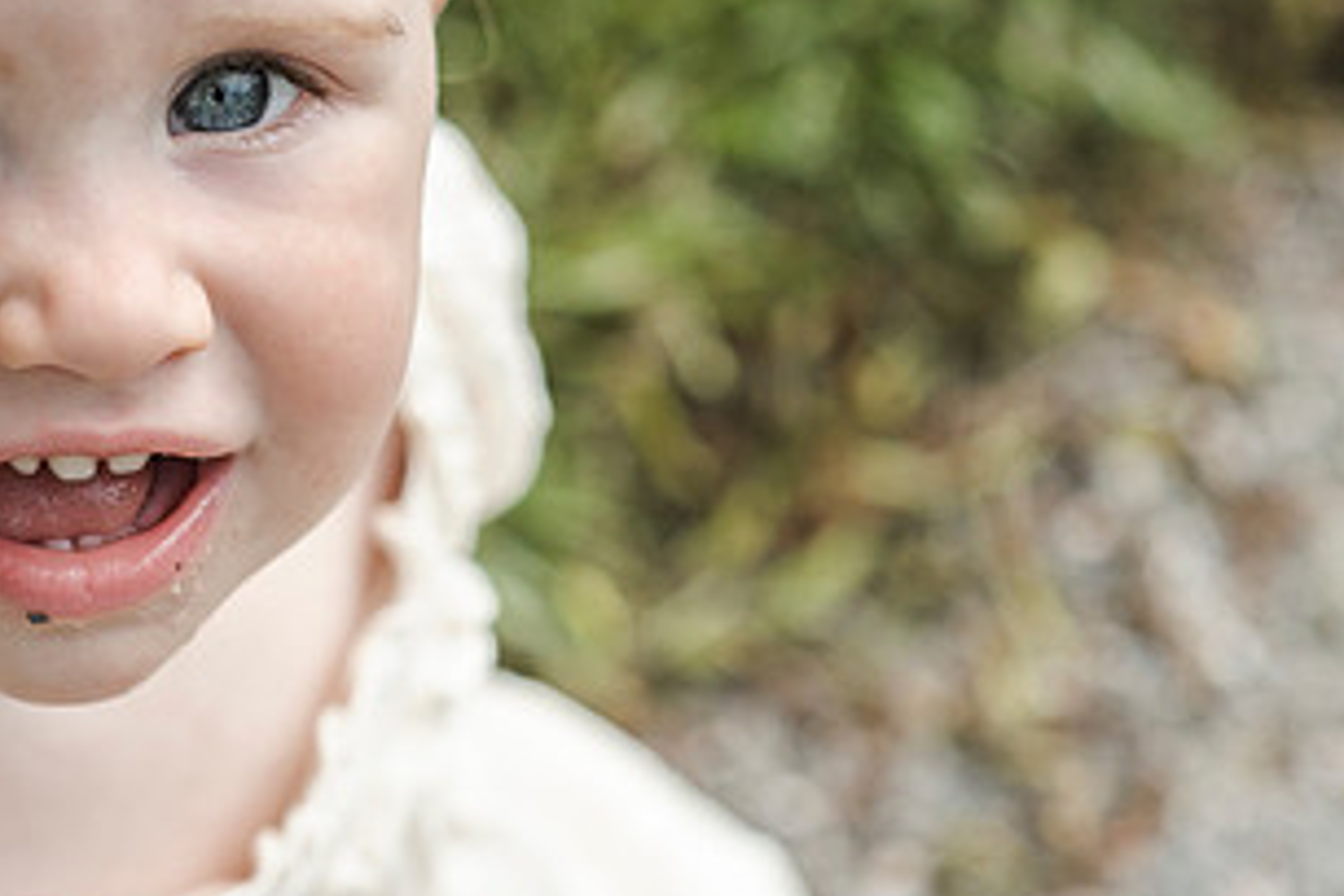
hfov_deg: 12.7
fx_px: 6010
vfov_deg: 8.5
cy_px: 125
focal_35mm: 161
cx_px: 180
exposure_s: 1/4000
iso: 800
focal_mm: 85
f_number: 3.5
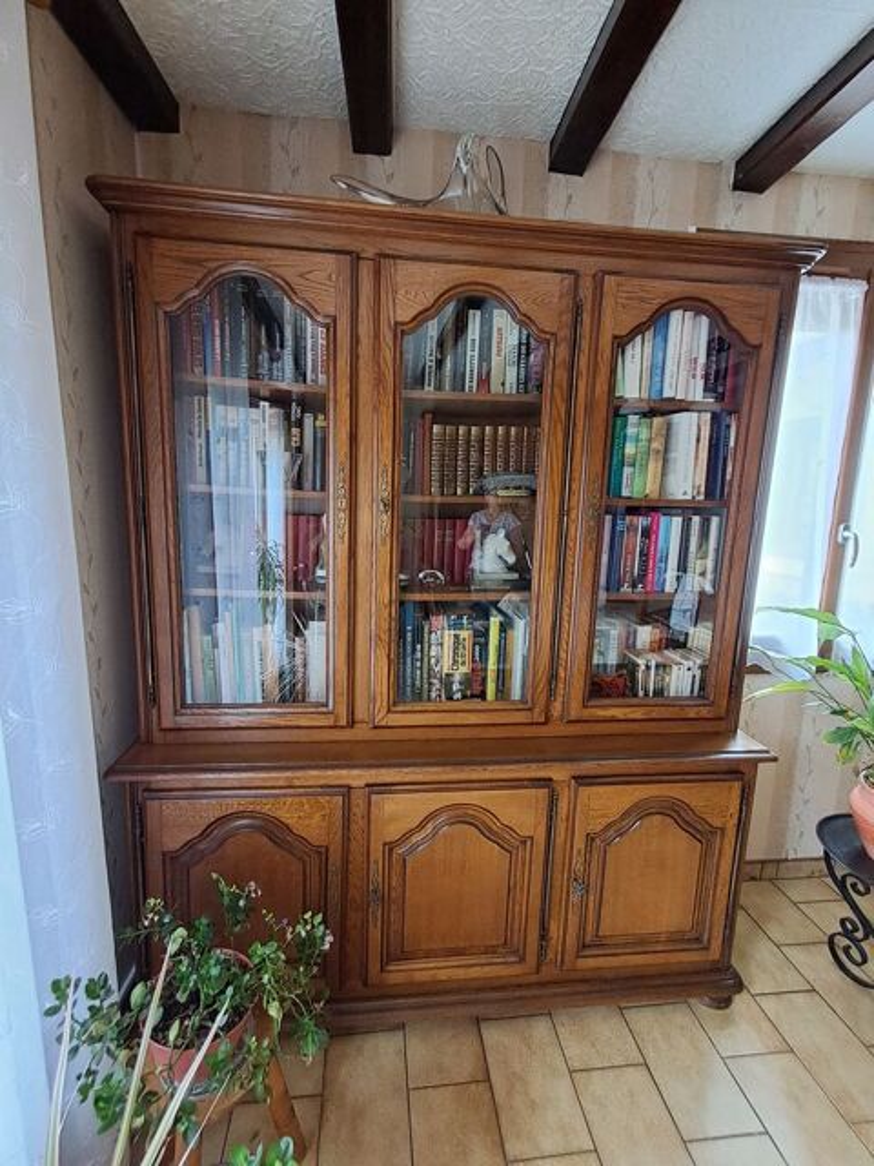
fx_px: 539
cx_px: 437
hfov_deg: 78.1
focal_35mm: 16
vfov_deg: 94.5
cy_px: 583
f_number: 2.2
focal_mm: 1.64
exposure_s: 1/50
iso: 200
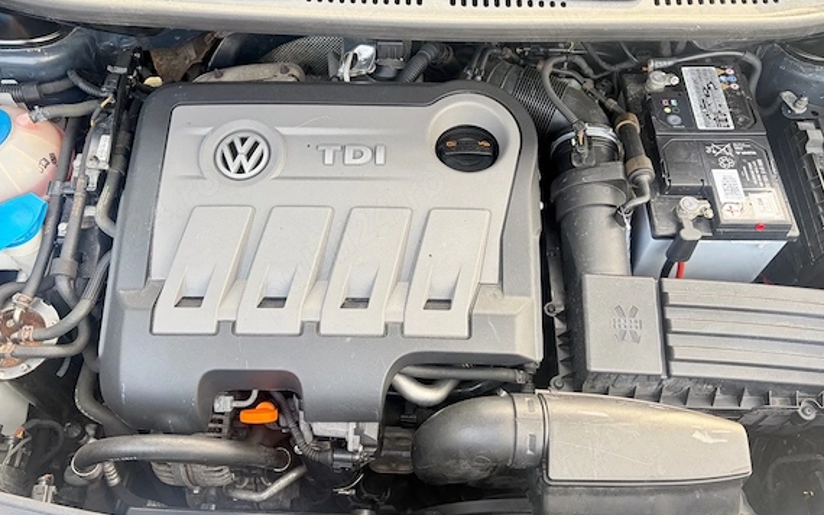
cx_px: 409
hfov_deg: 64.6
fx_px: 651
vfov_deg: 43.1
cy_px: 246
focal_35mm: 29
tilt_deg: -57.3
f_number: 1.6
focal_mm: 5.96
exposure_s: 1/158
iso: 125
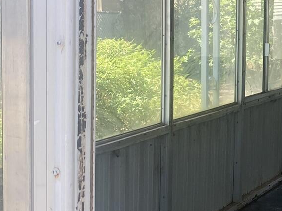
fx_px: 757
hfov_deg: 19.7
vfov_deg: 15.9
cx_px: 348
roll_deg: -2.0
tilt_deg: -5.6
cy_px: 91
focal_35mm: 93
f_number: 1.8
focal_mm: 4.25
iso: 32
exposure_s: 1/363
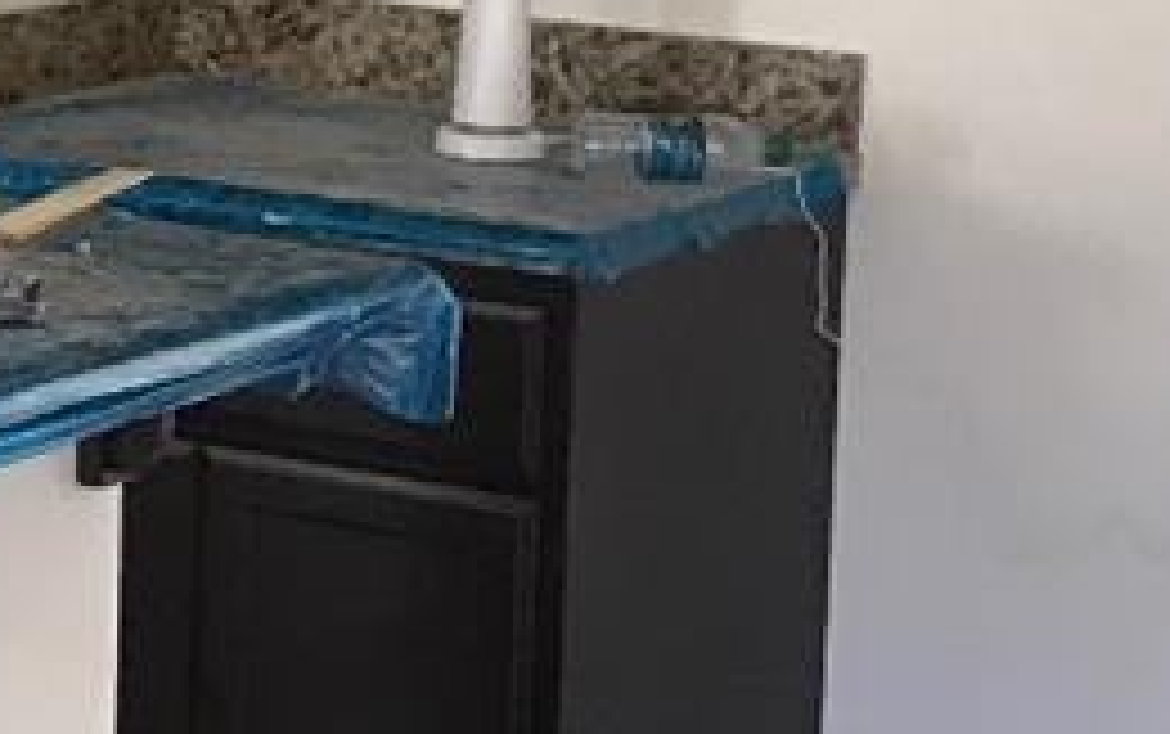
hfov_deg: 11.0
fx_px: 5457
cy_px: -158
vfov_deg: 7.6
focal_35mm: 171
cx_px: -1224
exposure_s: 1/30
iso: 32
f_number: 1.8
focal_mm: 3.99
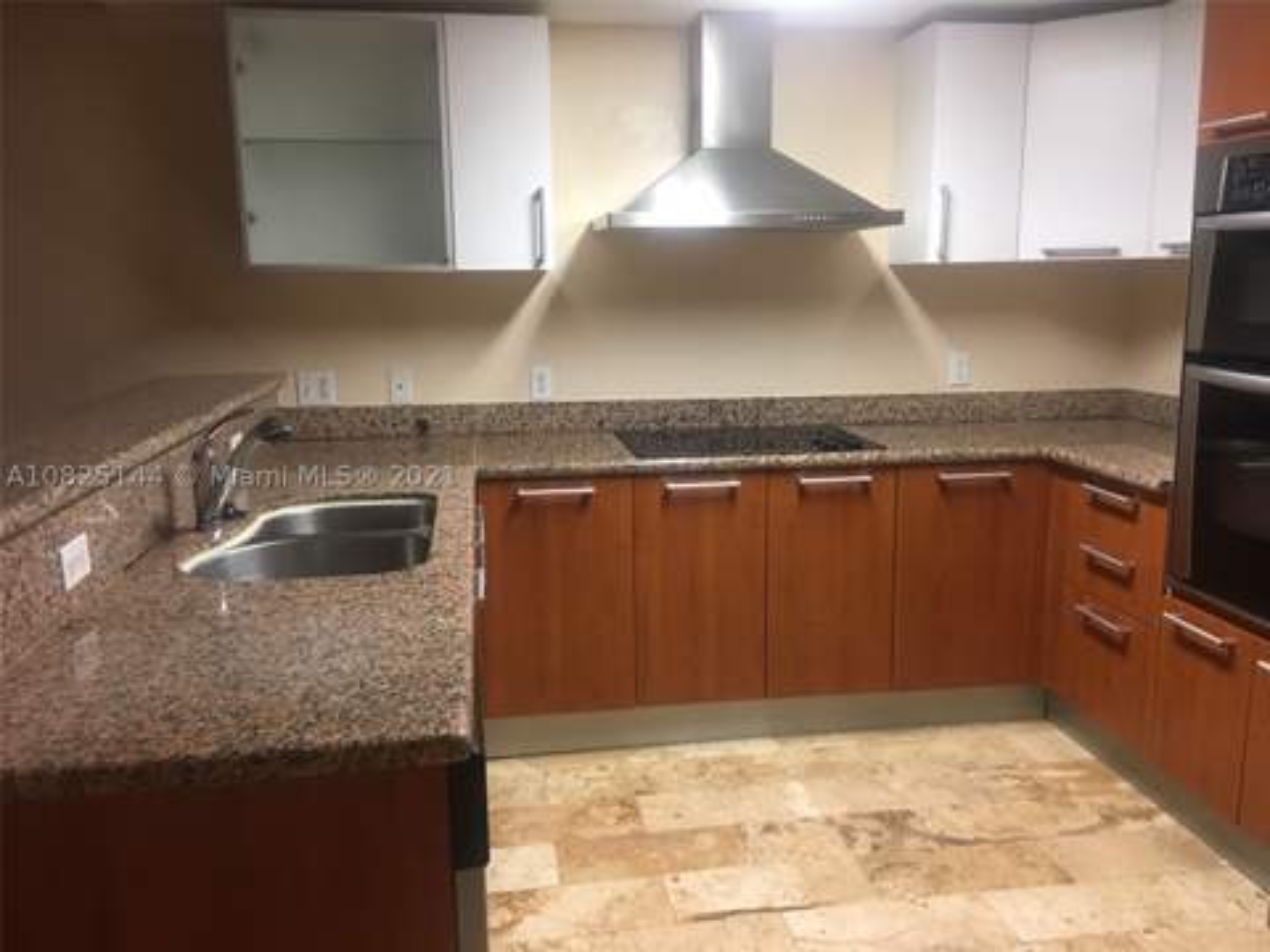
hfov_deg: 61.7
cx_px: 635
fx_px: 1064
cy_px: 476
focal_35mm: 29
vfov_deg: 48.2
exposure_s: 1/15
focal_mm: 4.15
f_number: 2.2
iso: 100
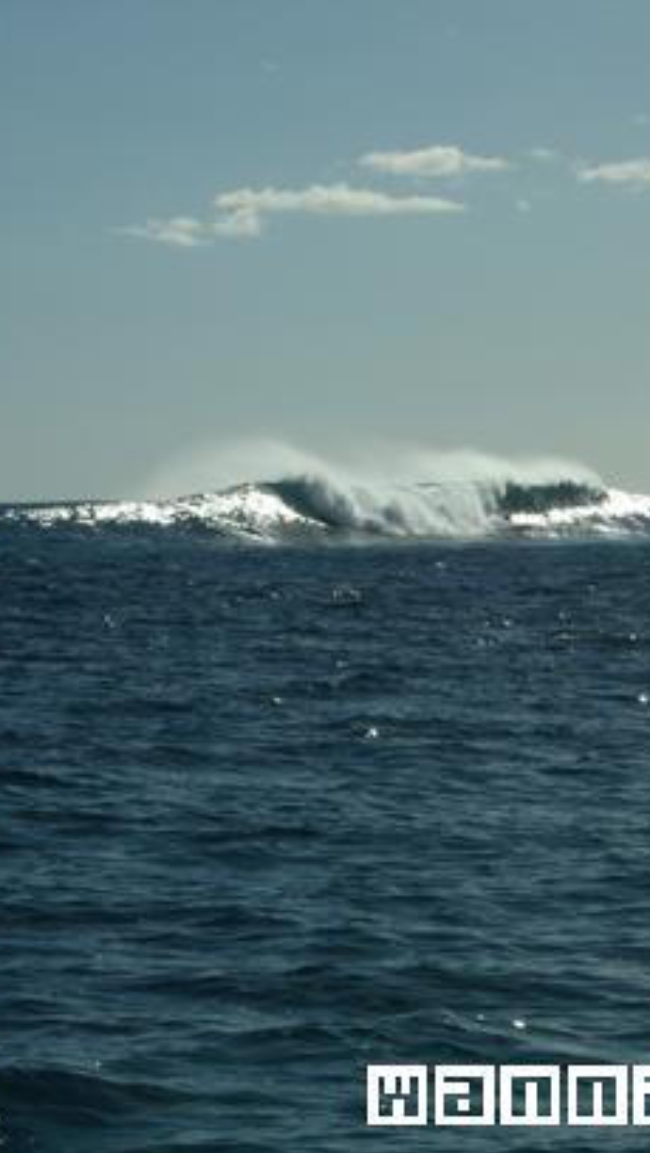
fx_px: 5109
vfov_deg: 12.9
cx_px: 471
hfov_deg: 7.3
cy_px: 579
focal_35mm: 167
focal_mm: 18.6
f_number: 8.3
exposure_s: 1/800
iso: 64
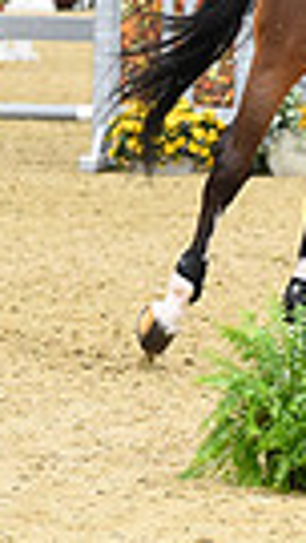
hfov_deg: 3.2
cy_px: -173
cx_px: 753
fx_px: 5492
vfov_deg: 5.6
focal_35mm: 381
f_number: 3.5
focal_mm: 85
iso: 5000
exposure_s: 1/800
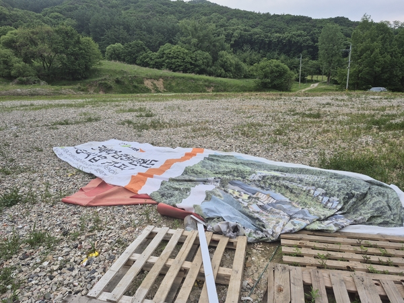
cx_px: 202
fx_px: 268
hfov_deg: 73.9
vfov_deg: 58.9
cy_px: 152
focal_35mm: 23
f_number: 1.8
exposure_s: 1/622
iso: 25
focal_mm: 5.4
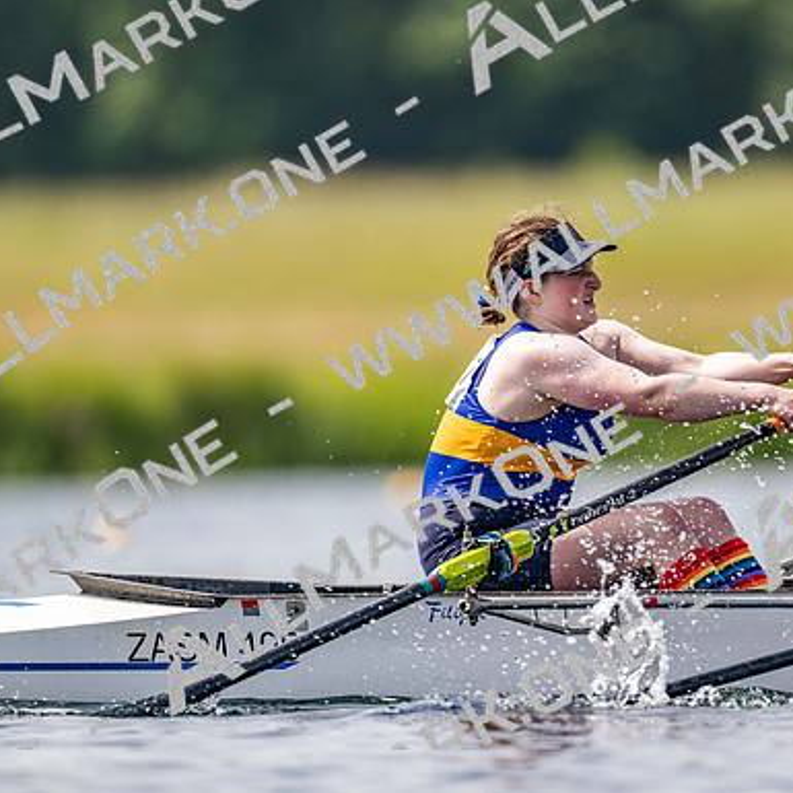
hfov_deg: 2.3
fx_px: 19931
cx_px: 581
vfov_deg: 2.3
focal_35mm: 769
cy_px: 396
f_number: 4
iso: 200
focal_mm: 600
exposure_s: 1/2500
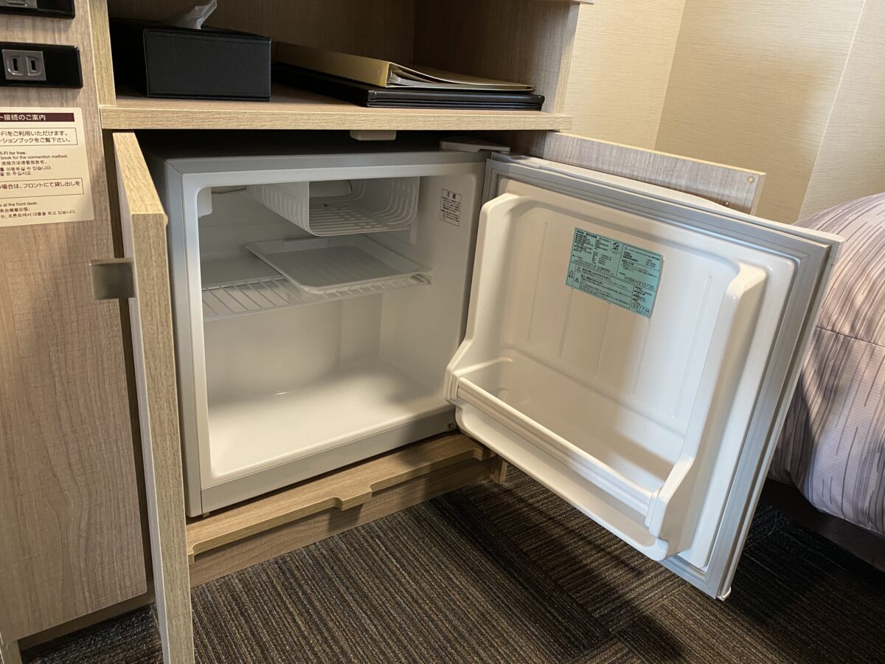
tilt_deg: -23.6
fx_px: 665
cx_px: 442
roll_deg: -5.6
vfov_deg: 53.1
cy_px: 332
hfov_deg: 67.3
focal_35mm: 26
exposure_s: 1/50
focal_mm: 4.25
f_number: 1.8
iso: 250
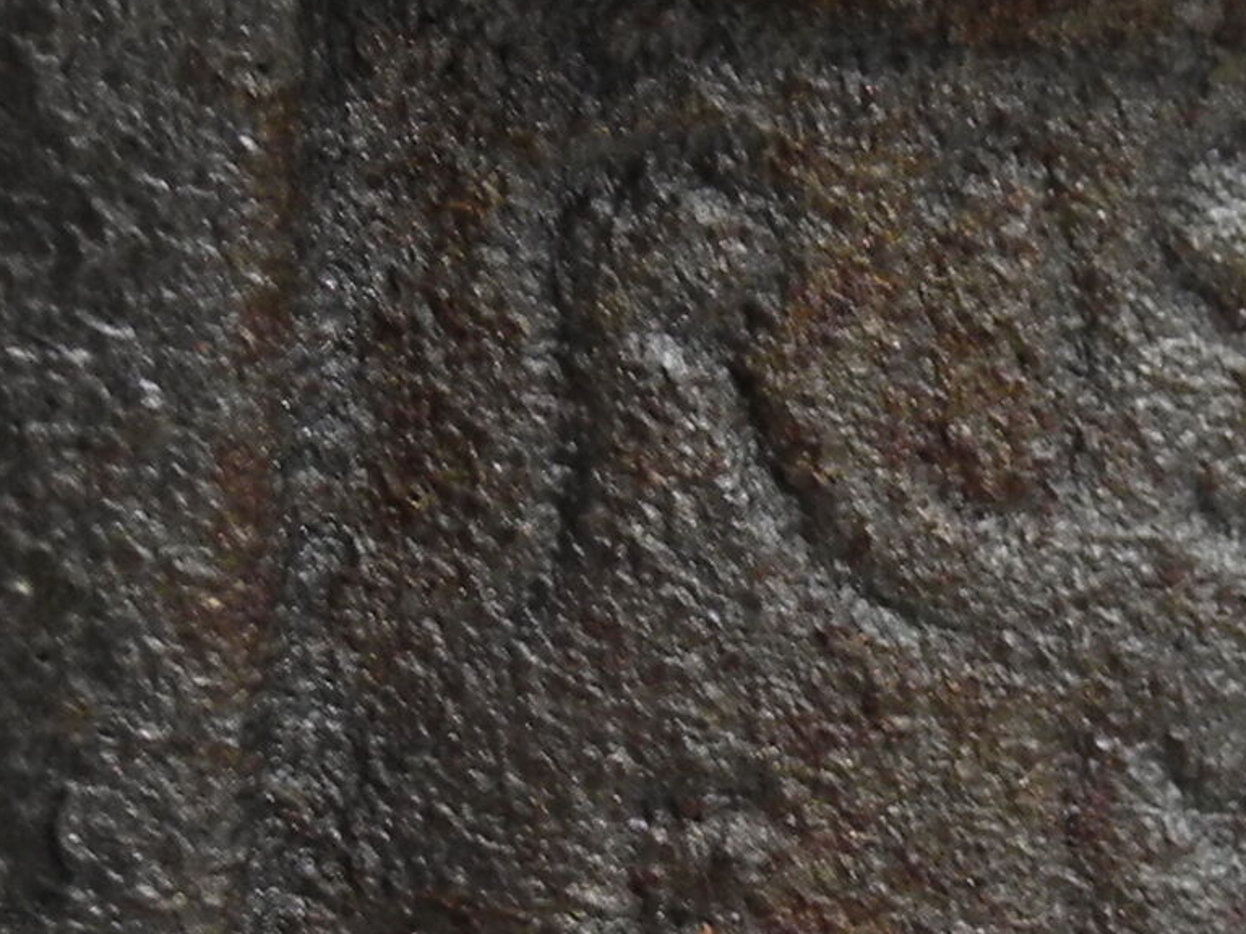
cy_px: 950
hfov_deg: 14.6
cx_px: 1188
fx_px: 4787
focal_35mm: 133
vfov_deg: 11.0
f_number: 2.8
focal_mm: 6
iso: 195
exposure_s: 1/30
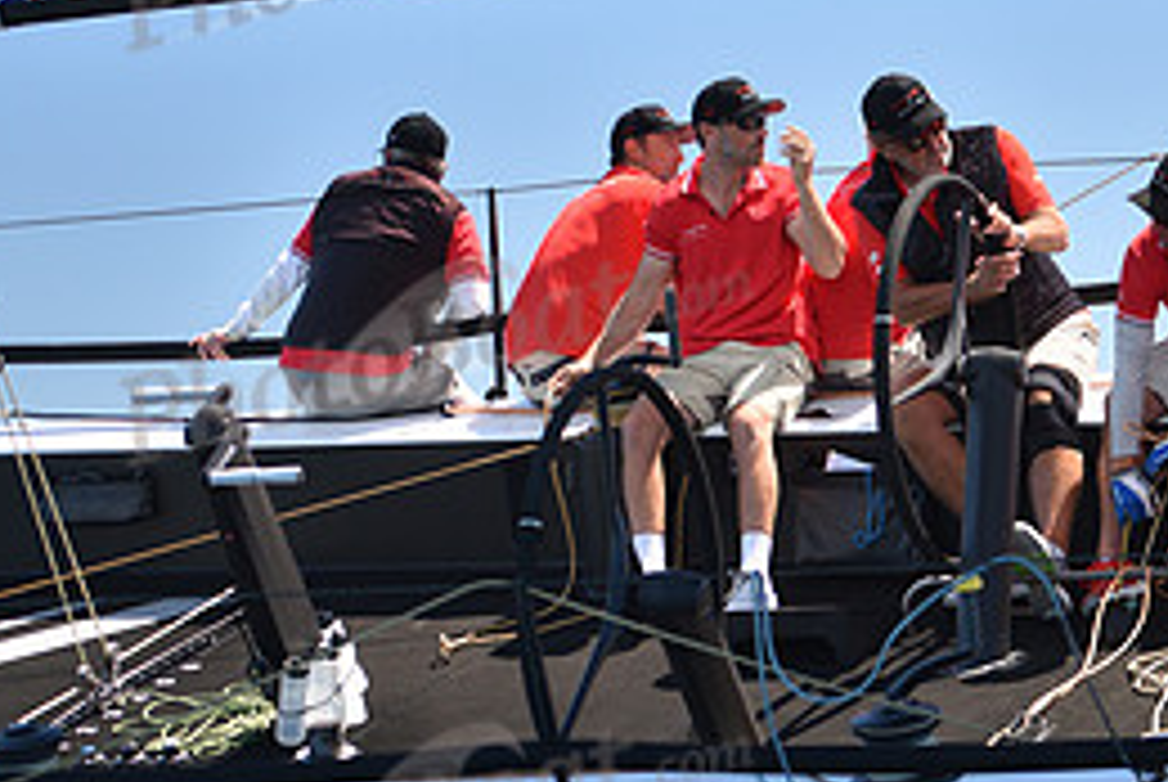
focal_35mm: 156
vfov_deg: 8.8
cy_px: 519
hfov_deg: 13.1
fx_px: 5067
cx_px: 988
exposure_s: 1/800
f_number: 2.8
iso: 250
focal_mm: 70
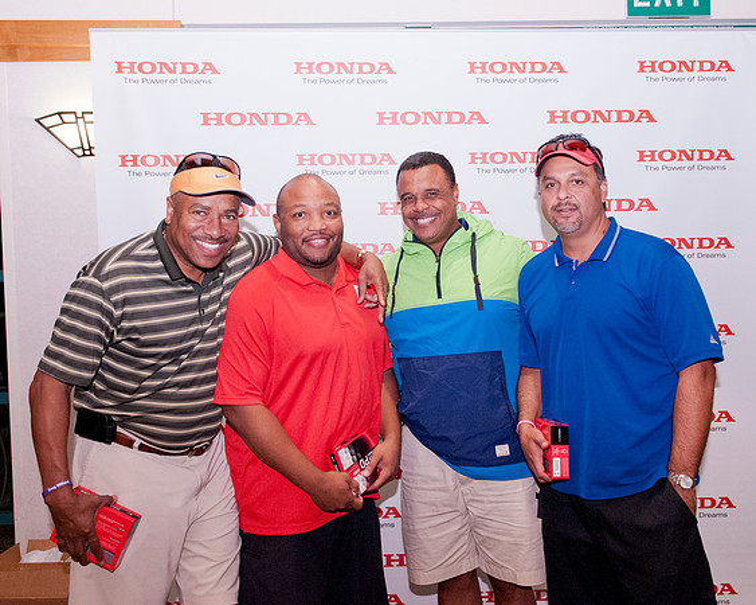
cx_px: 394
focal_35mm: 35
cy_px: 279
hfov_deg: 51.5
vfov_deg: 42.2
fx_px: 783
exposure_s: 1/100
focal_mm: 19
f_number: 4
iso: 1250
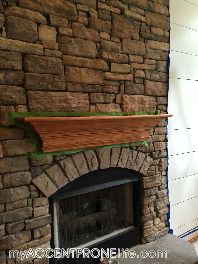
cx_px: 99
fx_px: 221
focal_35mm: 29
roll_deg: +0.9
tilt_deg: -2.5
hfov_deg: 48.2
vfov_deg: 61.7
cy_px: 132
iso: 160
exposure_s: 1/30
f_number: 2.2
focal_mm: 4.15
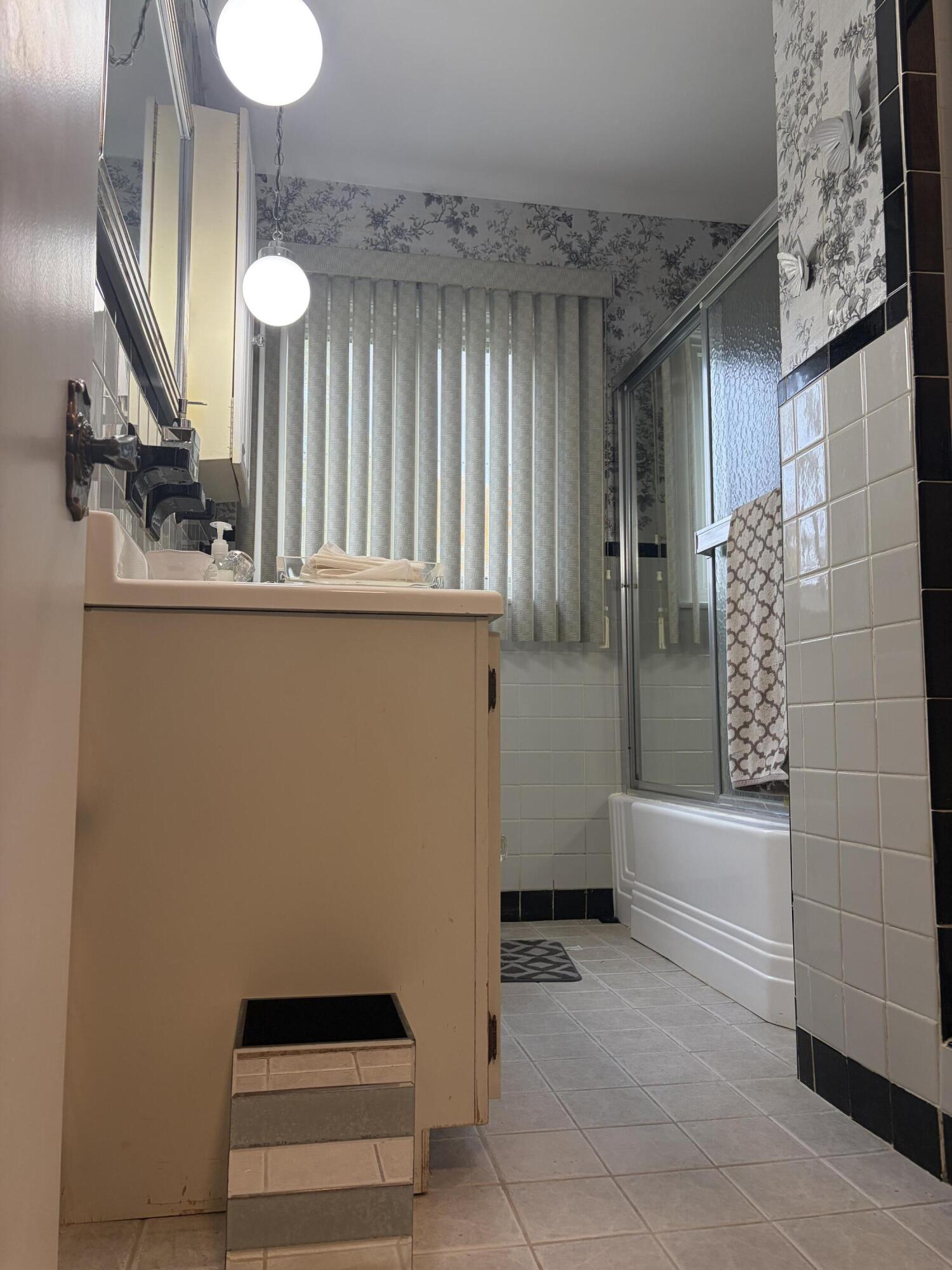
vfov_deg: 67.3
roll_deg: +0.0
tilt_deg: +5.8
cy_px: 635
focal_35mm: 26
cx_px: 476
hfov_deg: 53.1
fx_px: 953
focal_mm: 5.96
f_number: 1.6
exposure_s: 1/120
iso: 125
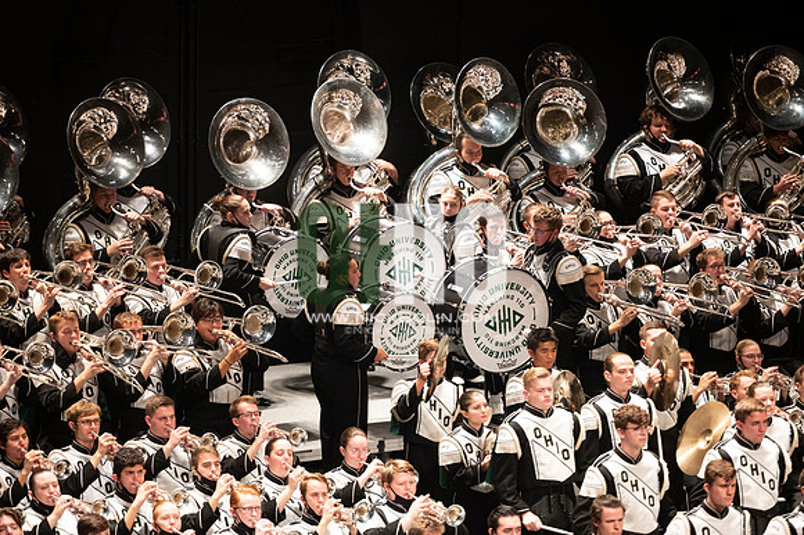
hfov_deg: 10.3
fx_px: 4464
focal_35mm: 200
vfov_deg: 6.9
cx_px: 402
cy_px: 268
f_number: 2.8
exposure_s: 1/500
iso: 2500
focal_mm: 200
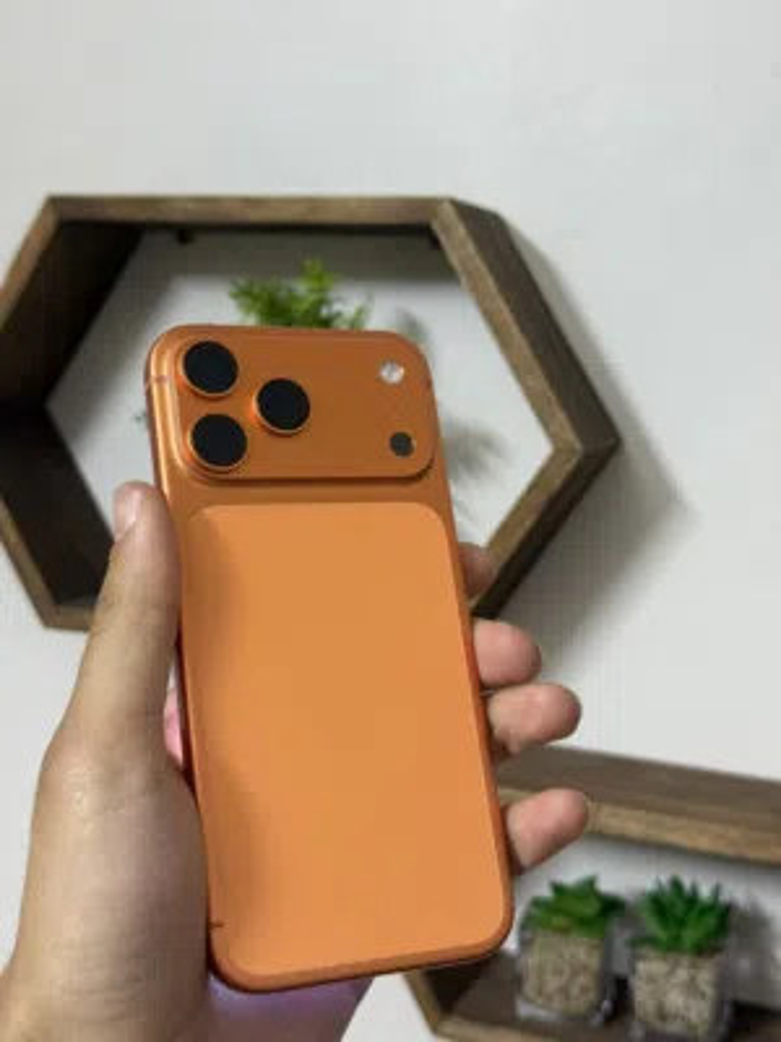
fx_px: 1444
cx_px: 390
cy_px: 521
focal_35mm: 48
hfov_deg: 30.3
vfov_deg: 39.7
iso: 160
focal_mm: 6.76
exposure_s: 1/50
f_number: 1.78
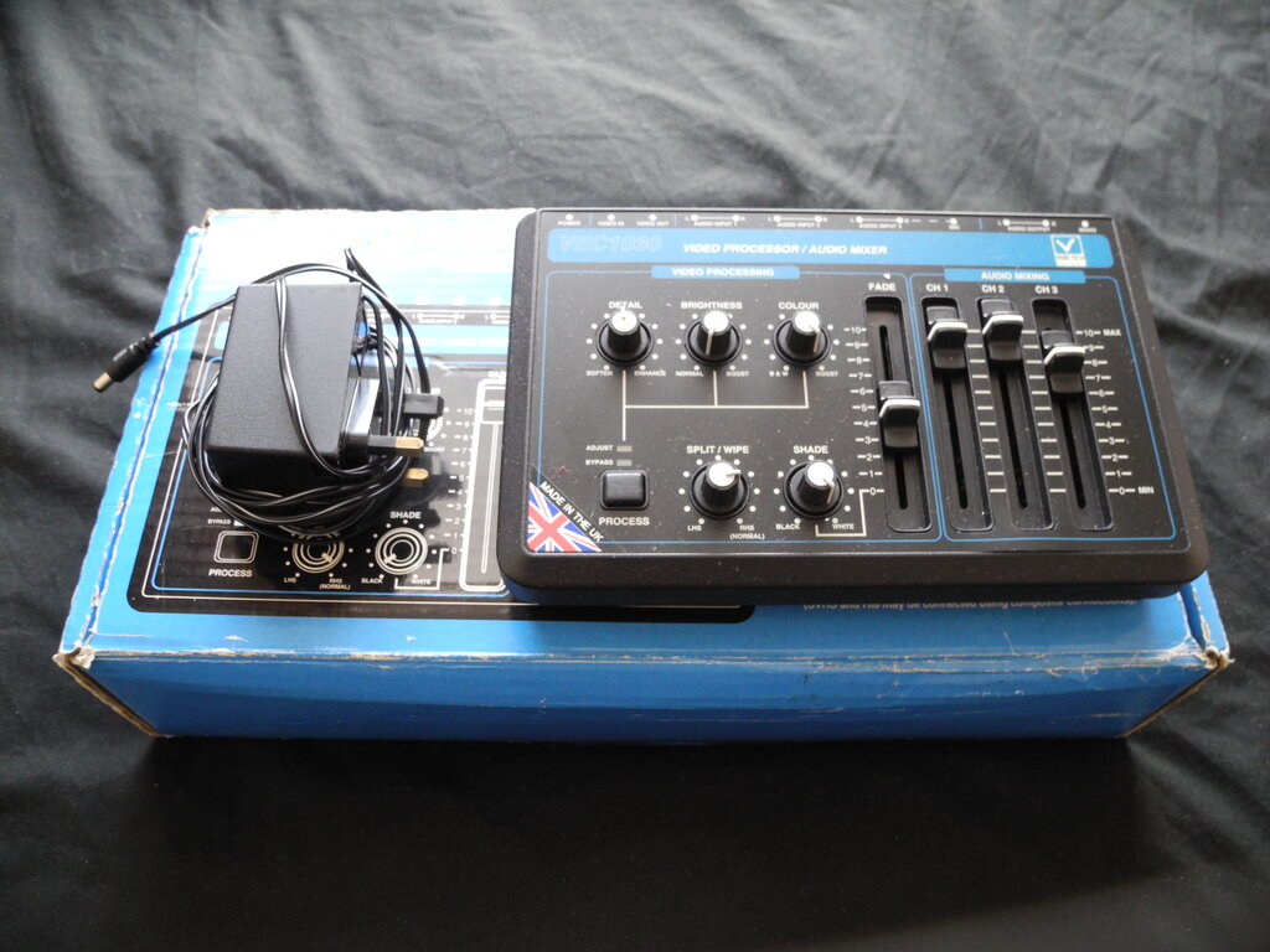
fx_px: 1027
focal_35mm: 28
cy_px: 476
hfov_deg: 63.4
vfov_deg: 49.7
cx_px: 635
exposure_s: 1/21.4
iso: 400
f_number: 2.8
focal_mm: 6
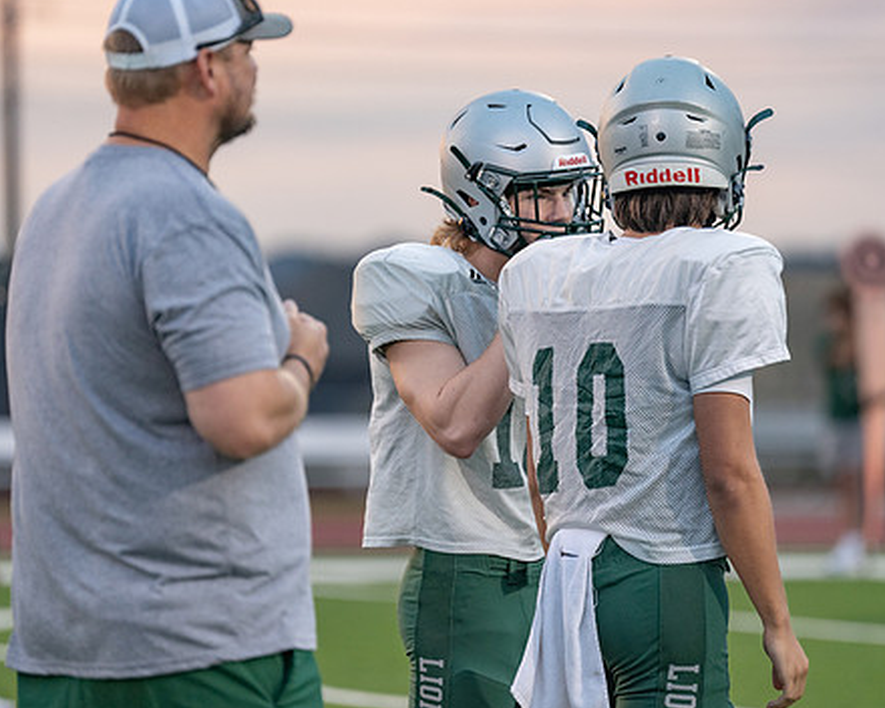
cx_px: 483
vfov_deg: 5.7
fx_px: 7151
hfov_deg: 7.1
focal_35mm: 273
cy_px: 300
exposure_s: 1/1250
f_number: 2.8
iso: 1250
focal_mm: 200
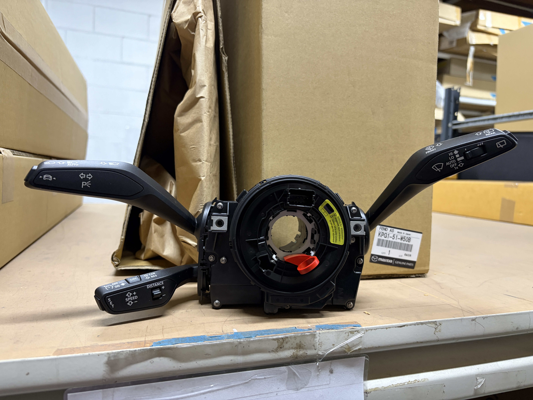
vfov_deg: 53.1
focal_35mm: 26
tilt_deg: -2.1
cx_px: 266
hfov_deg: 67.3
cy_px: 200
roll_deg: -1.4
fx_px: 400
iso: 250
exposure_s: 1/50
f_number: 1.6
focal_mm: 5.96
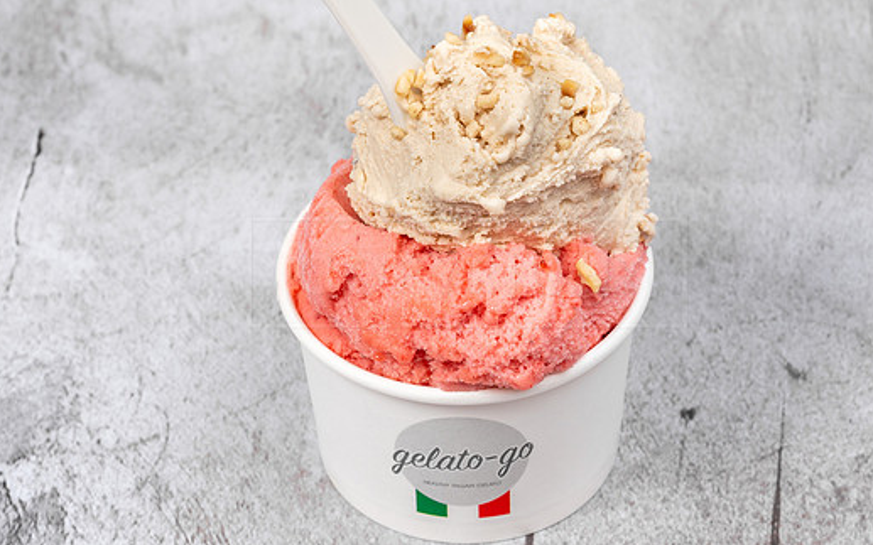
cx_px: 478
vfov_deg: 6.7
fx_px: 4639
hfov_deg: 10.7
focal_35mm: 195
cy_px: 86
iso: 250
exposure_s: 1/50
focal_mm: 85
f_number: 8
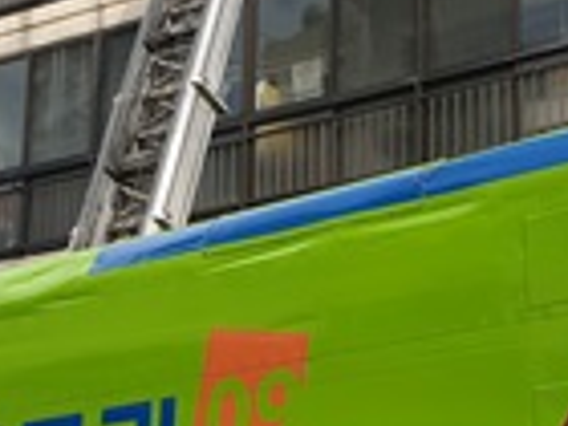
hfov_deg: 19.6
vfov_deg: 14.7
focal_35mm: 100
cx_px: 284
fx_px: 1641
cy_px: 302
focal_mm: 4.3
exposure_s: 1/1008
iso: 50
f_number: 2.4
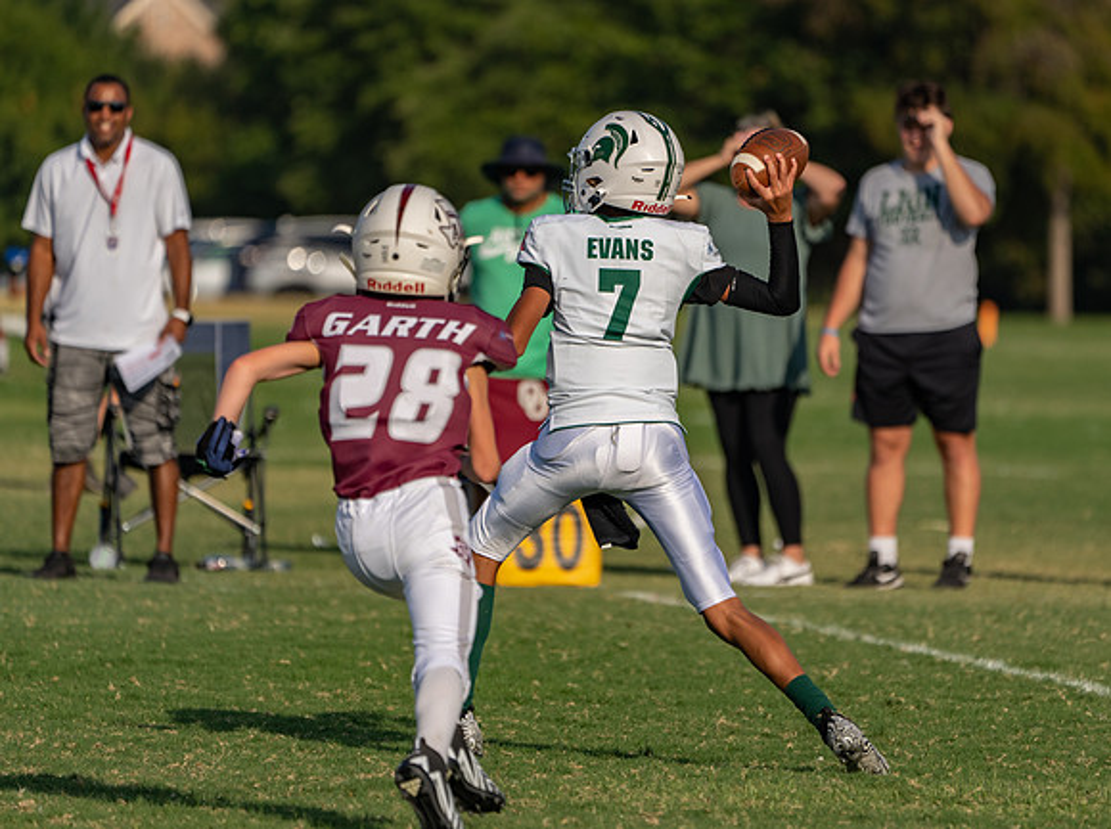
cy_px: 391
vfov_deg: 3.3
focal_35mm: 456
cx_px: 657
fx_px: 14599
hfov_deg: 4.4
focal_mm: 400
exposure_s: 1/1600
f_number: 5.6
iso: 200
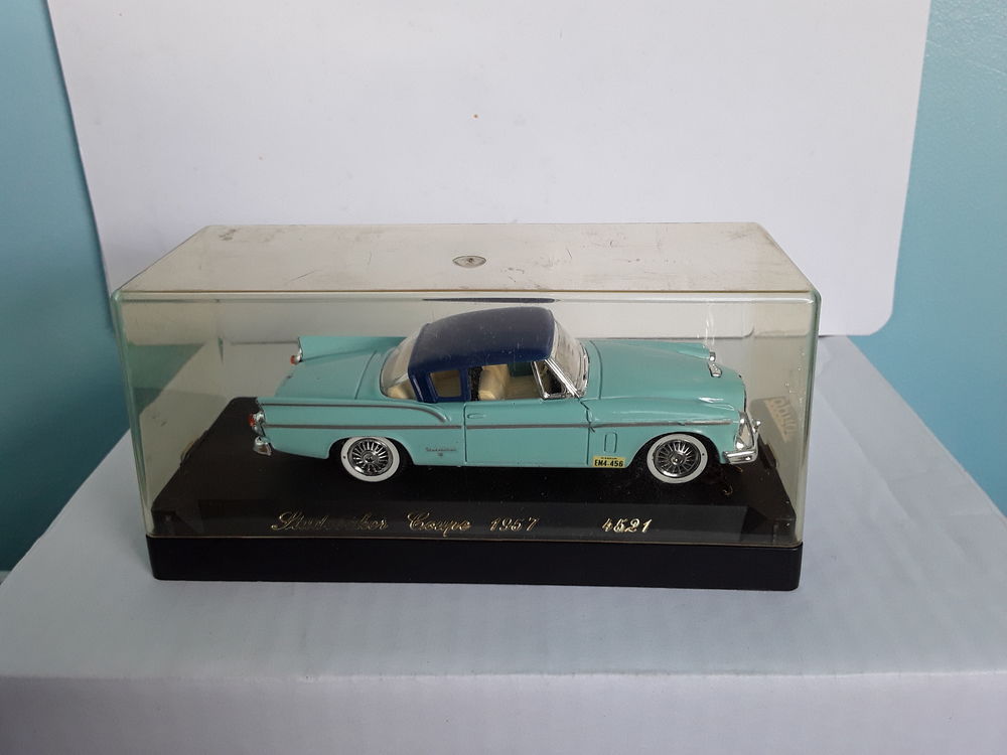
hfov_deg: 65.3
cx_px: 504
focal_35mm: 27
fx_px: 785
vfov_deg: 51.4
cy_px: 378
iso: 50
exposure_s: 1/50
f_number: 1.9
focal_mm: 2.91
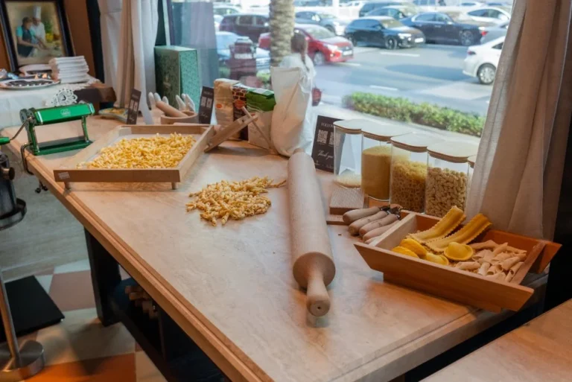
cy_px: 191
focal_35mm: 35
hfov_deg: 54.4
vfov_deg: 37.9
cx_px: 286
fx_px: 556
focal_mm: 35
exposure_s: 1/125
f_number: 6.3
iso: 2500
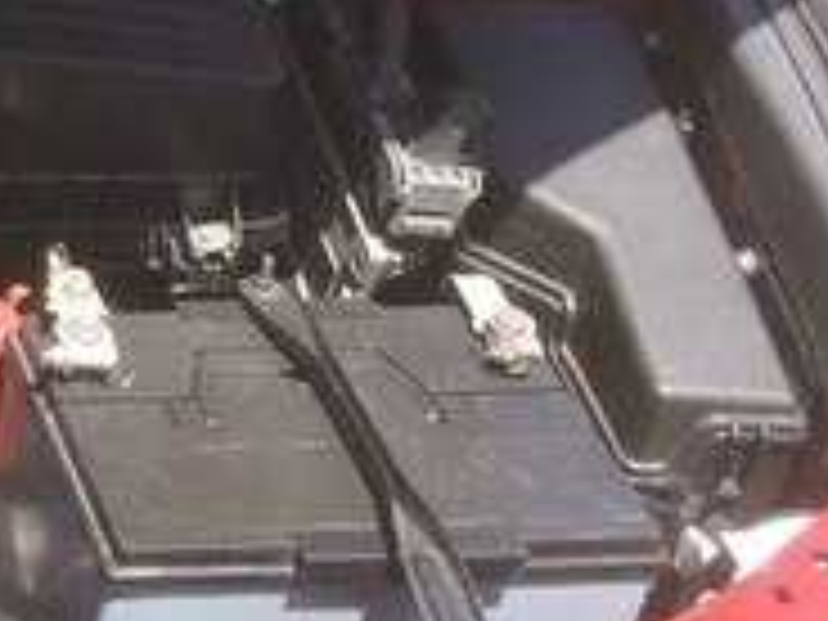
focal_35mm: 104
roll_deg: -1.9
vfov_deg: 13.9
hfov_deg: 16.1
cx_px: -648
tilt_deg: -32.4
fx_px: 2488
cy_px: -47
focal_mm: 4.15
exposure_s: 1/612
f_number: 2.2
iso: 32
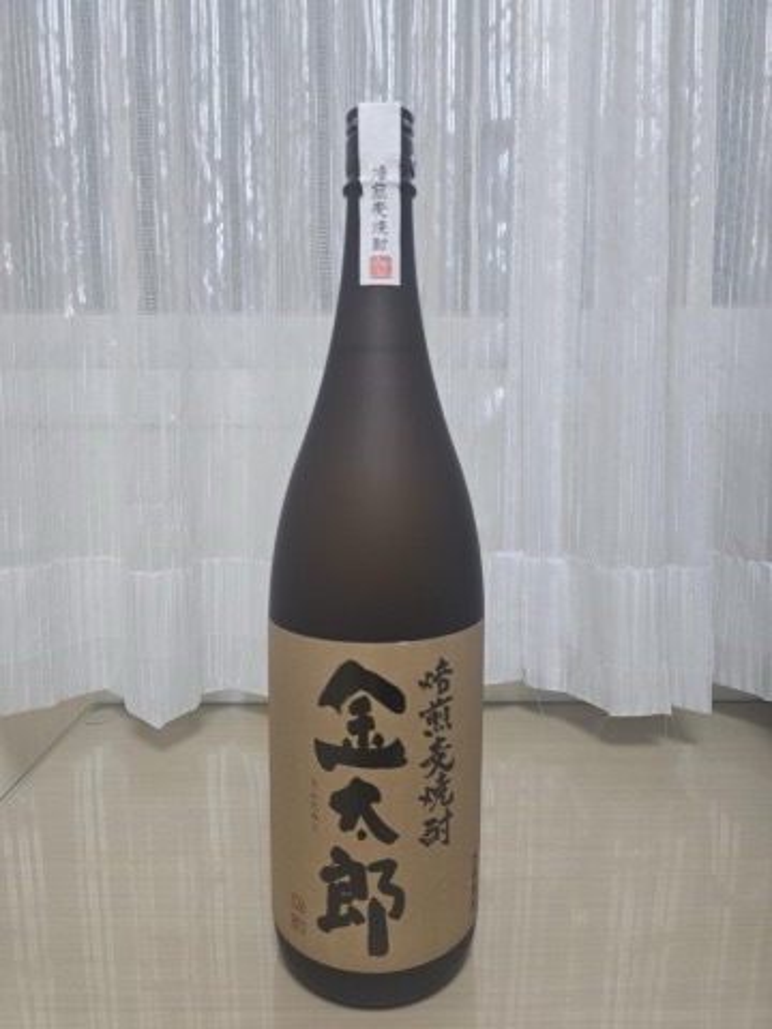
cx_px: 386
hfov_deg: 58.9
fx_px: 684
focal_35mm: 23
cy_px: 514
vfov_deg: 73.9
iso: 200
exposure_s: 1/120
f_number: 1.7
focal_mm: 6.3
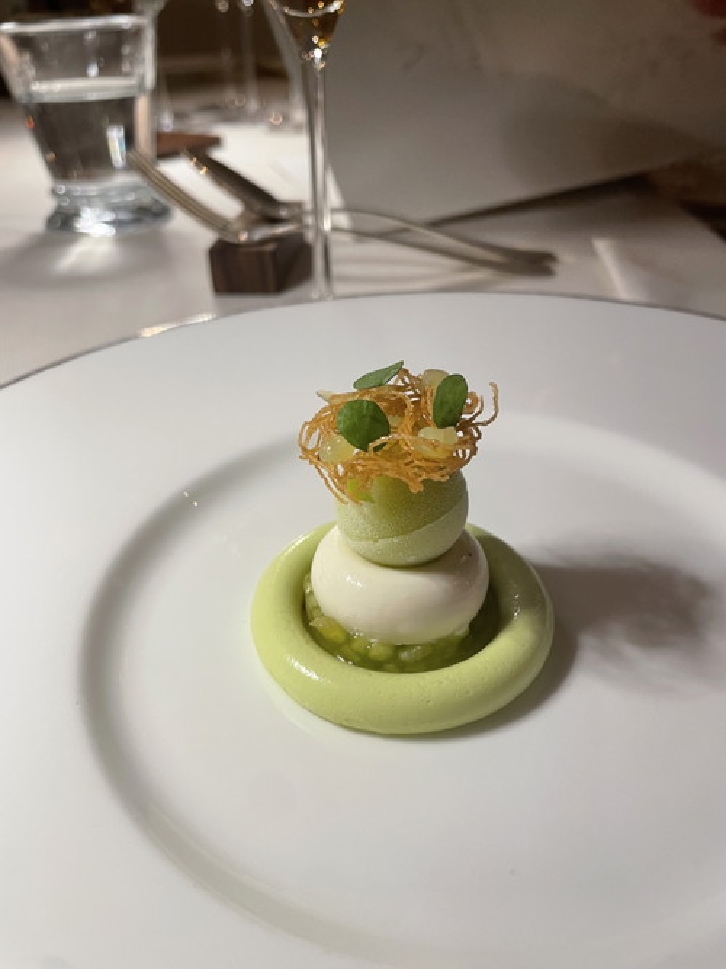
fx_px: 727
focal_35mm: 26
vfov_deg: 67.3
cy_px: 484
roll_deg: +2.3
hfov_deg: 53.0
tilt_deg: -32.2
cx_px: 363
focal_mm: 4.2
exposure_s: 1/50
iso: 80
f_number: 1.6
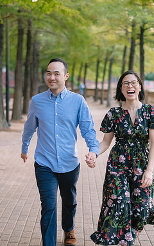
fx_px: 517
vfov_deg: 26.8
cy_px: 123
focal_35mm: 77
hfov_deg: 16.9
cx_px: 93
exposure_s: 1/640
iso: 1600
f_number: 1.8
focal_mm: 50
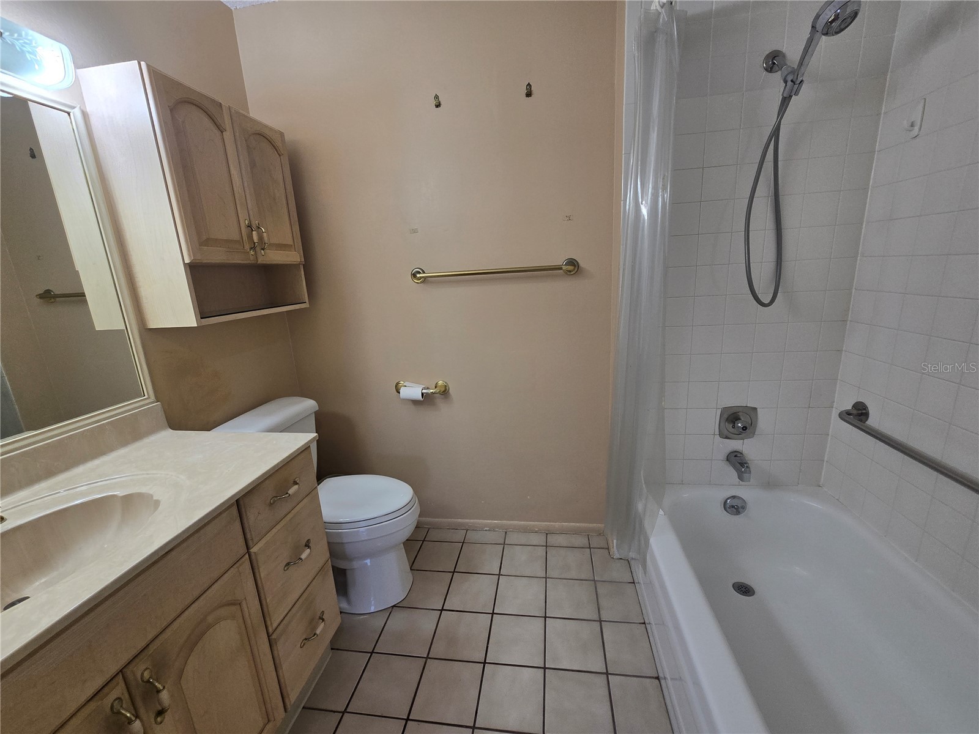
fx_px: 368
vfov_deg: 89.9
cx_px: 490
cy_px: 367
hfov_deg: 106.2
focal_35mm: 13
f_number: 2.2
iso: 80
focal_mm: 2.2
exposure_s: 1/120
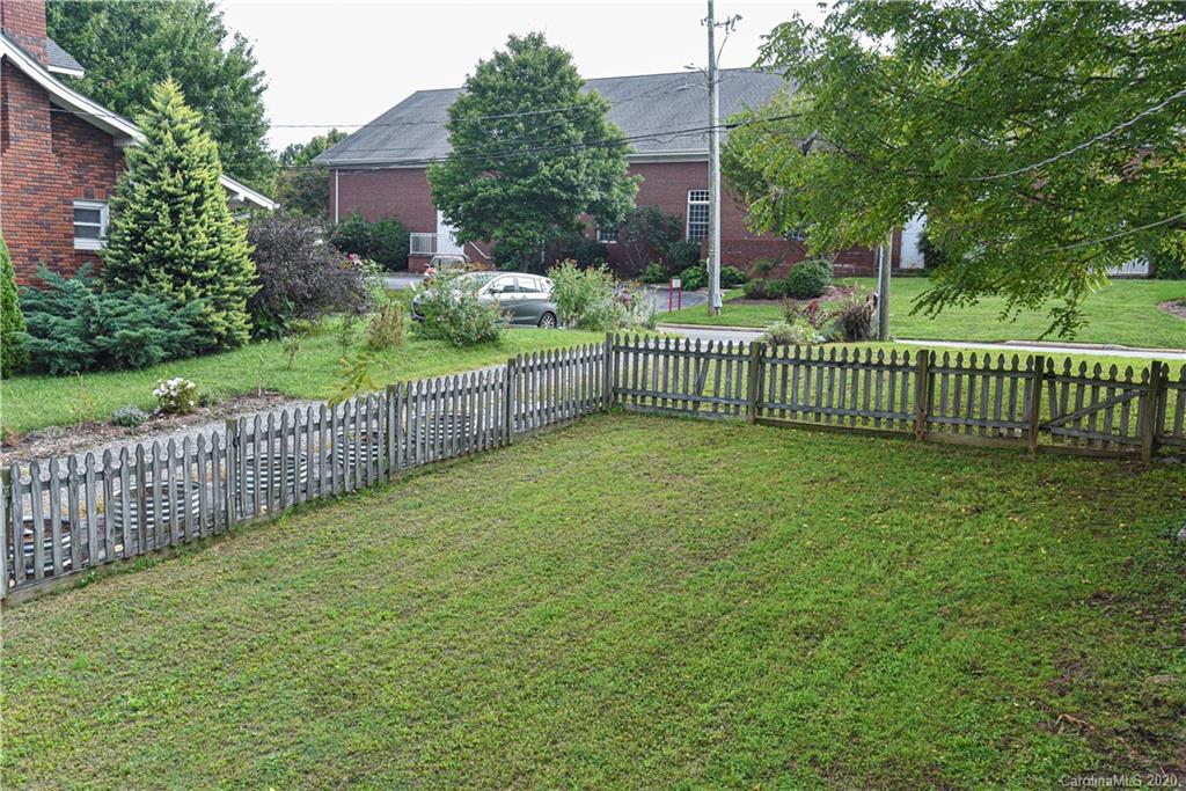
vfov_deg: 35.1
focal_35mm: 38
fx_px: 1252
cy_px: 396
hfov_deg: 50.7
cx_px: 593
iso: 400
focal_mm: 38
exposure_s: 1/125
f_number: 5.6
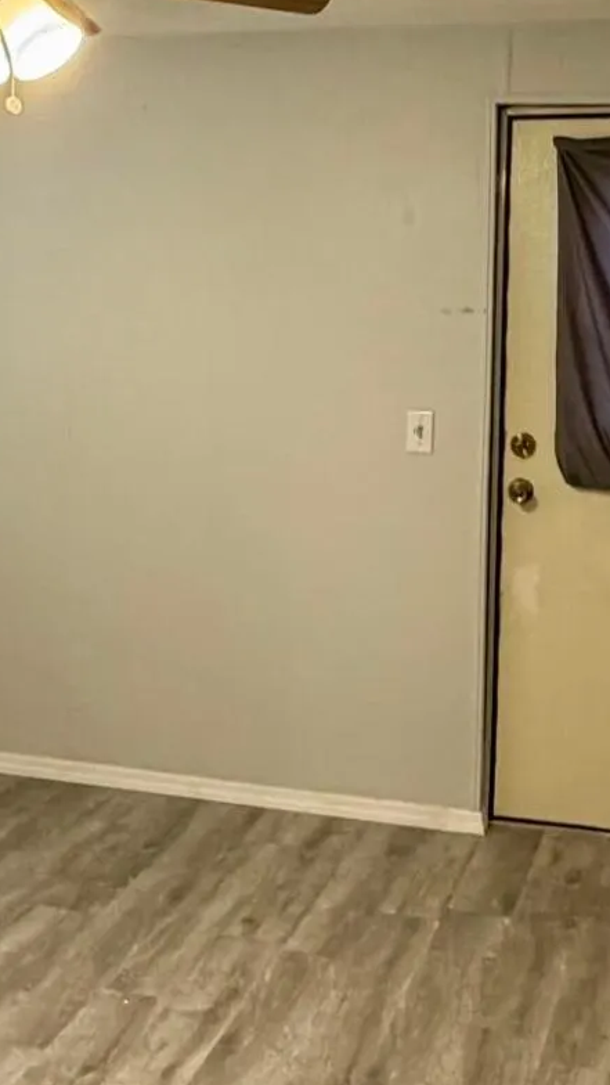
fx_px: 1610
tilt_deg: -4.1
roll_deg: -1.1
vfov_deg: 37.0
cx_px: 224
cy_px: 405
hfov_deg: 21.4
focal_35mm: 56
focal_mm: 2.22
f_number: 2.2
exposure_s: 1/60
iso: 200
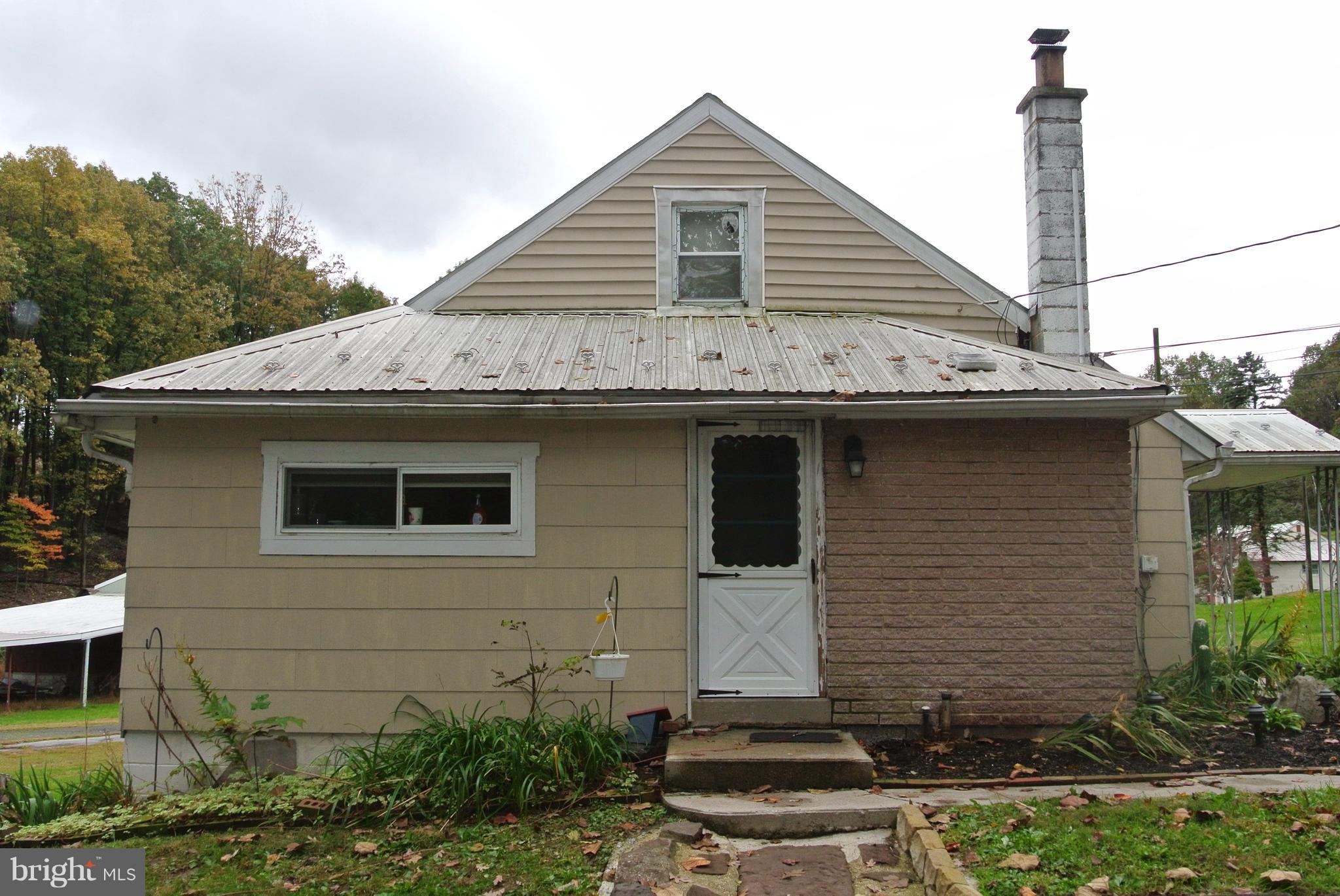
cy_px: 448
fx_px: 1341
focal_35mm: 36
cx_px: 670
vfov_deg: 37.0
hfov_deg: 53.1
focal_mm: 13.6
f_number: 7.1
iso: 400
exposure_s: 1/60
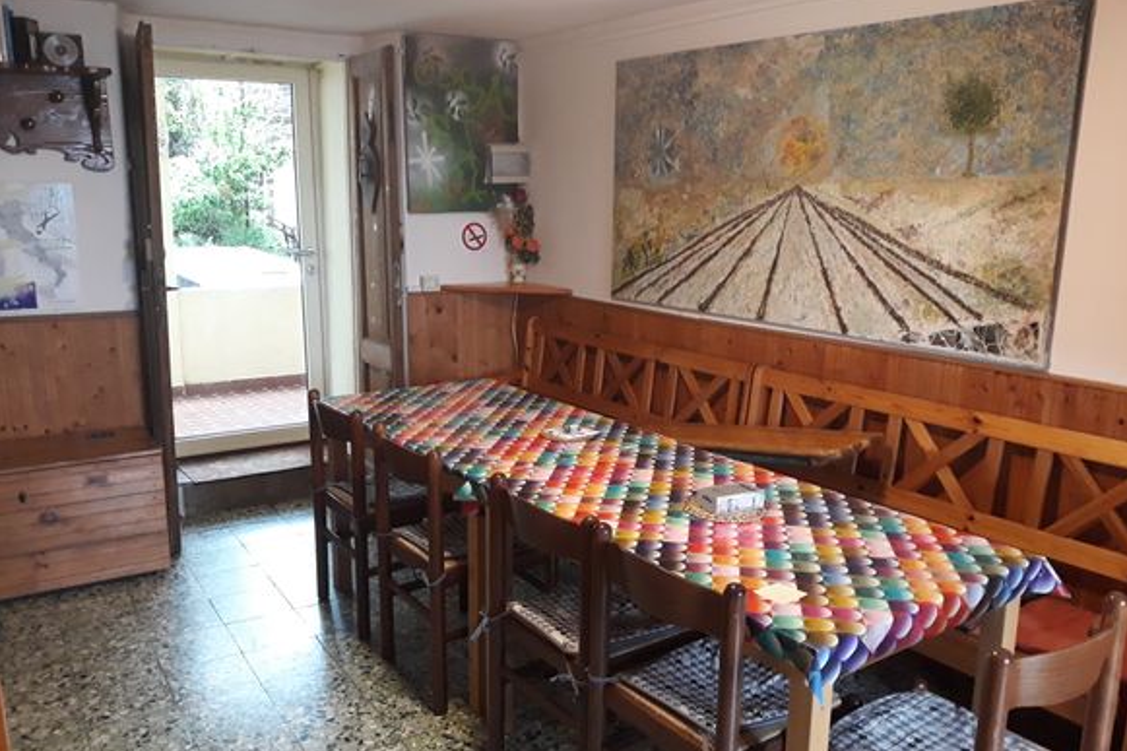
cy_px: 396
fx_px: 908
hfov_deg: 63.7
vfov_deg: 44.9
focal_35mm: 29
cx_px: 549
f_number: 1.7
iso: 320
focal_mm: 3.71
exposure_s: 1/25
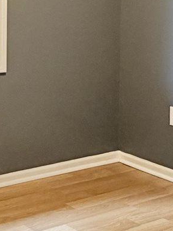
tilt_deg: -2.3
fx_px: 560
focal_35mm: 84
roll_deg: -1.2
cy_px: 21
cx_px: -13
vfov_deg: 22.7
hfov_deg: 17.1
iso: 200
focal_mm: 2.22
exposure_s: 1/60
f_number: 2.2
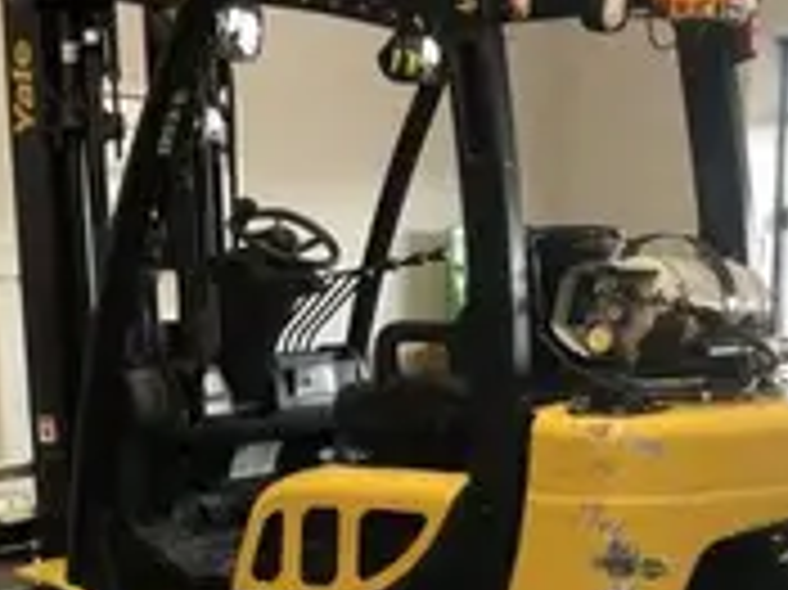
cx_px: 428
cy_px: 473
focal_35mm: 64
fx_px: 1456
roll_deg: +0.7
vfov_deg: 22.6
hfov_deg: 30.3
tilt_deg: -8.6
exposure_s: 1/17
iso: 40
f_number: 1.8
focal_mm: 4
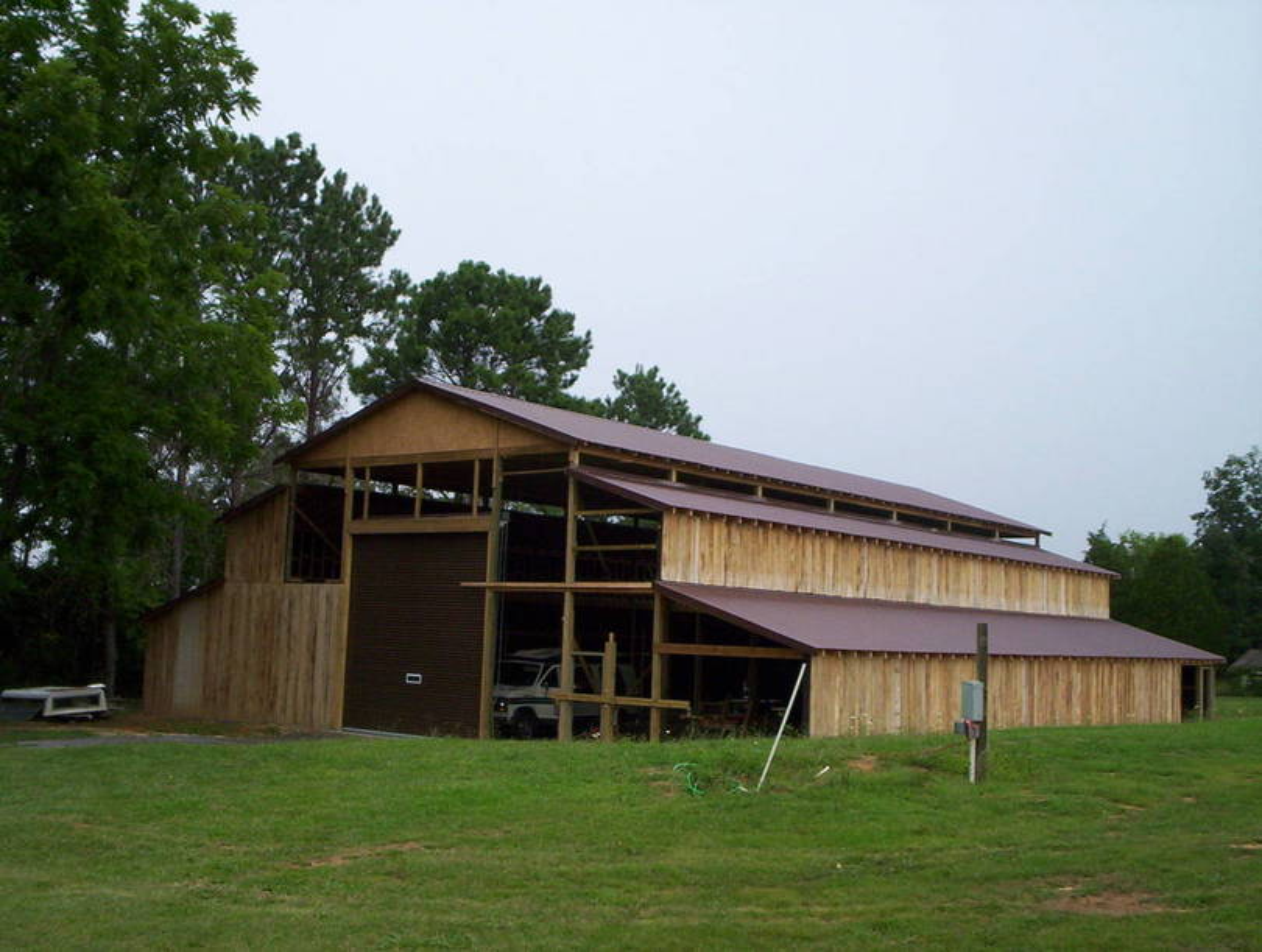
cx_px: 631
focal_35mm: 38
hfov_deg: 48.9
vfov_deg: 37.8
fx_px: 1388
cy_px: 476
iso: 100
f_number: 4.5
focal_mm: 4.99
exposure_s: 1/119
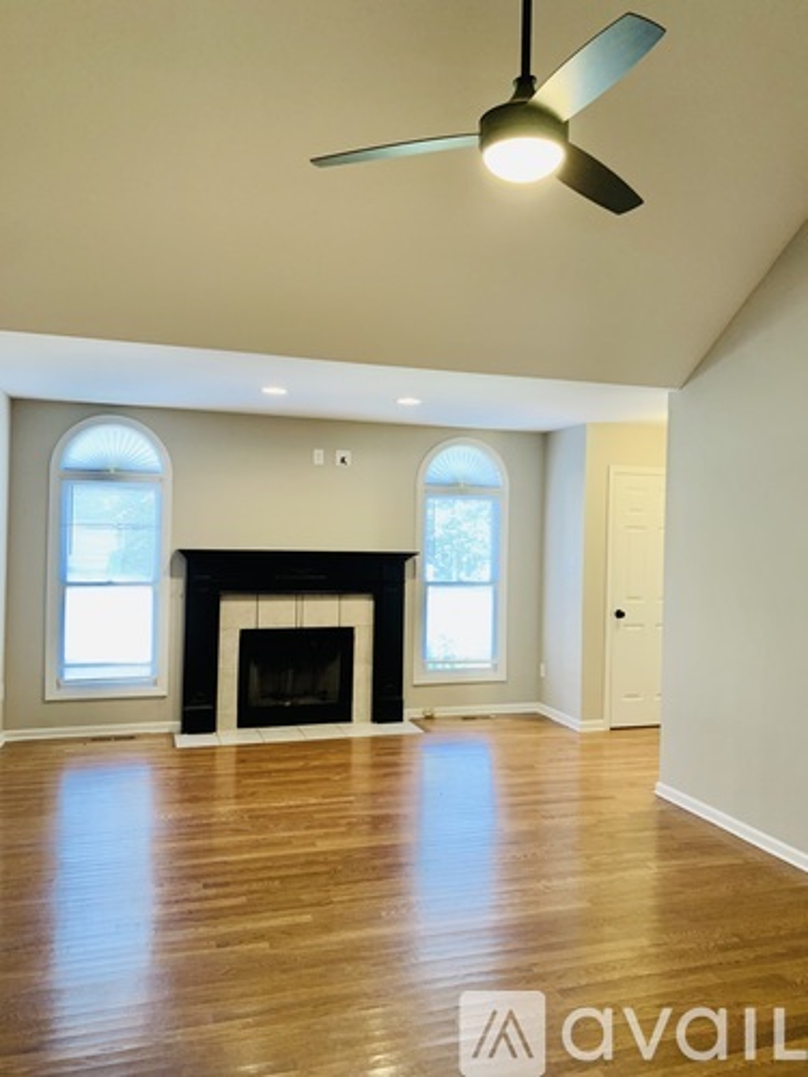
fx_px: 809
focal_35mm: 26
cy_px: 538
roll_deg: -1.6
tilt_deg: +0.8
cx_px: 404
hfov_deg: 53.1
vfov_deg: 67.3
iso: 160
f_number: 1.8
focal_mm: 4.25
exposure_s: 1/60
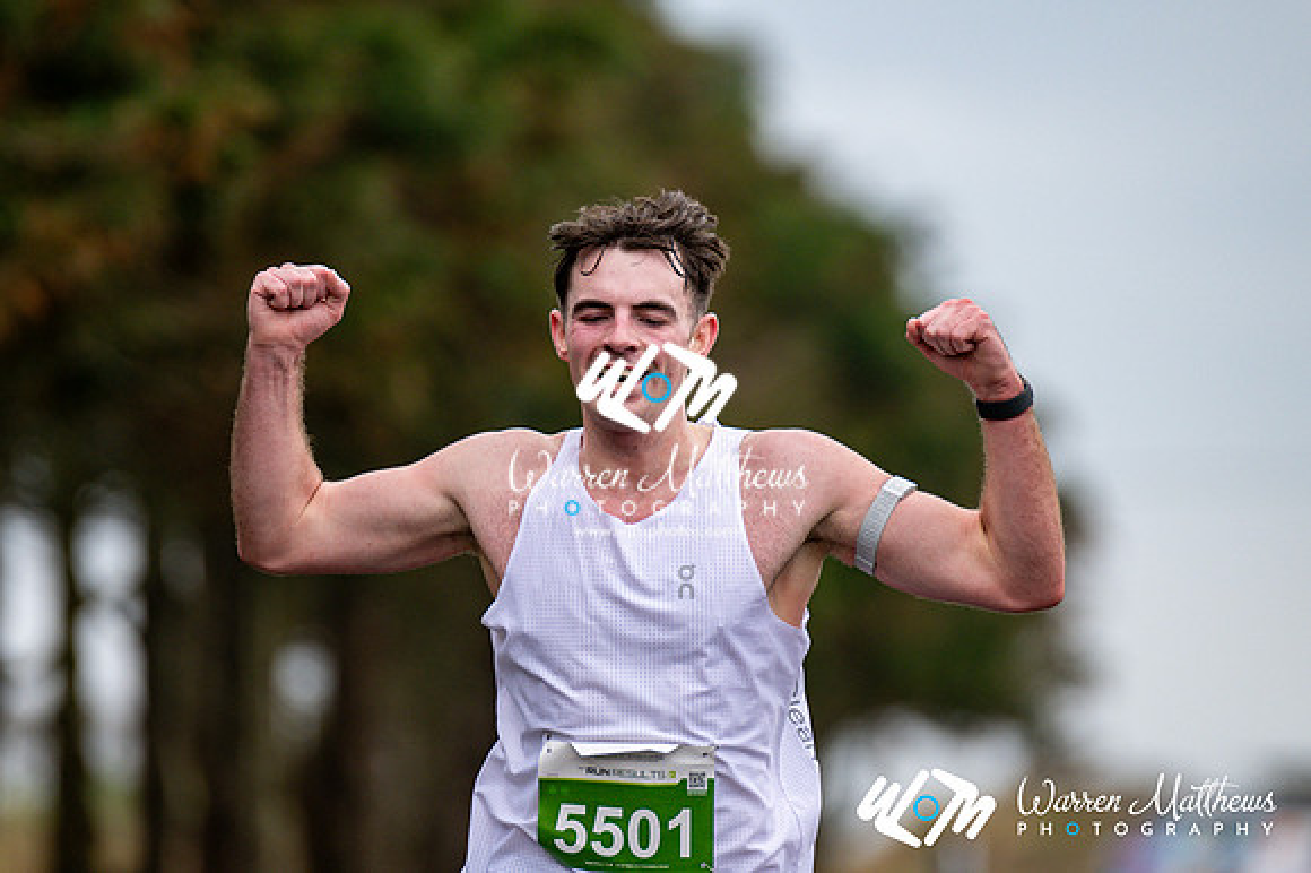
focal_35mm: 450
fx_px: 16378
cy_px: 436
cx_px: 656
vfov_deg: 3.1
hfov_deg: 4.6
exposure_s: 1/1600
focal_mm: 300
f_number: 2.8
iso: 450
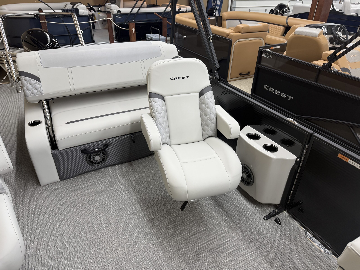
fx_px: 250
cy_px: 135
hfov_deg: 71.6
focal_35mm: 24
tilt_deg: -32.3
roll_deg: -1.4
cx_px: 180
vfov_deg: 56.8
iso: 125
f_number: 1.78
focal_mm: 6.76
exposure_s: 1/60
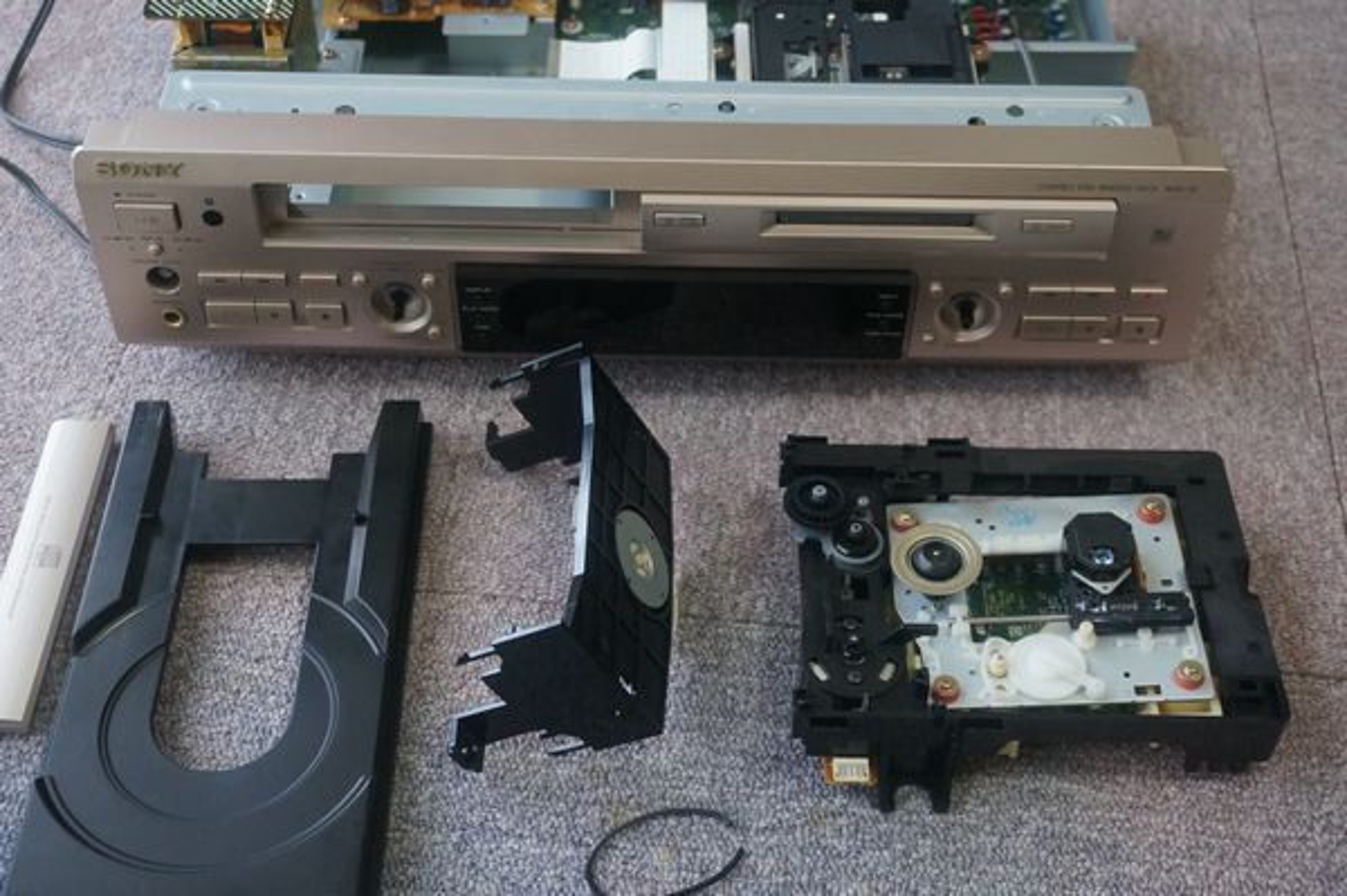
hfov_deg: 41.1
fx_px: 1794
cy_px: 448
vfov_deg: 28.0
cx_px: 674
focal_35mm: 48
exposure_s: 1/160
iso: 2000
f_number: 5
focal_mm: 32
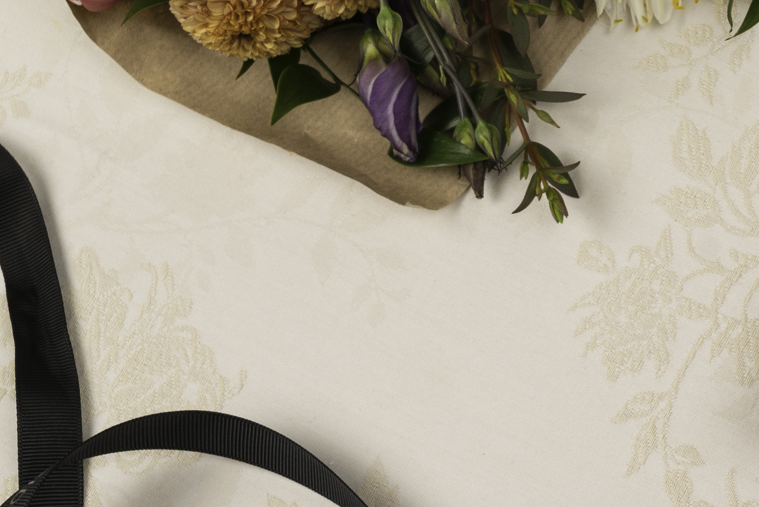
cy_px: 162
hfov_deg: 13.1
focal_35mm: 145
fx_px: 3051
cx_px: 1257
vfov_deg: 9.5
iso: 320
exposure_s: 1/160
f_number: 10
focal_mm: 42.8
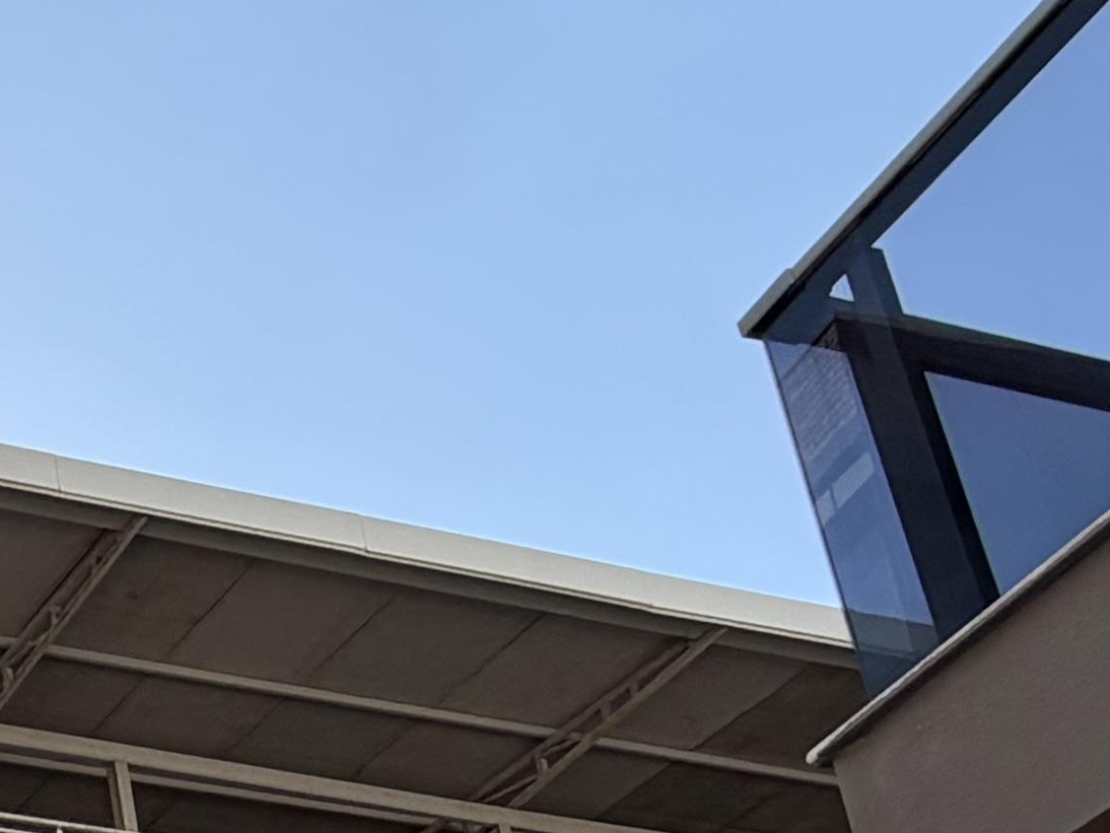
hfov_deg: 22.5
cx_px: -558
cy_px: 1478
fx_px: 2277
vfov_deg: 17.2
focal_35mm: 71
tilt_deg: +20.2
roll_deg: +1.4
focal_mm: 2.22
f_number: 2.2
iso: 20
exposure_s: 1/789
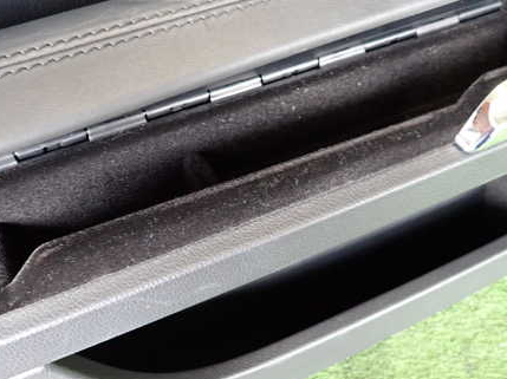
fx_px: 512
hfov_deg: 52.4
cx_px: 209
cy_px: 218
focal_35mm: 35
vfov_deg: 40.5
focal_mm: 4.5
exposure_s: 1/30
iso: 500
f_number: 2
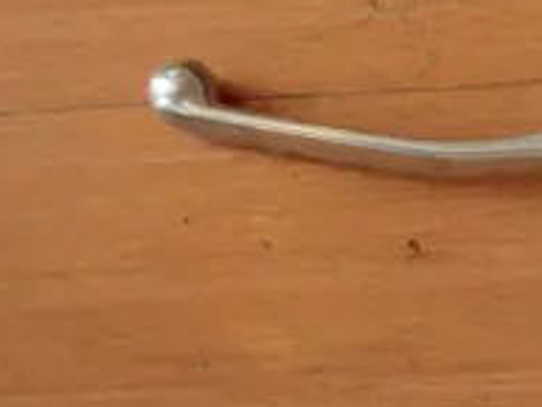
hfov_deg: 27.5
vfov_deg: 21.9
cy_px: 269
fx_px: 1050
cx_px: 525
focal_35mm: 67
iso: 80
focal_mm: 4.9
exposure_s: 1/60
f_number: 3.2
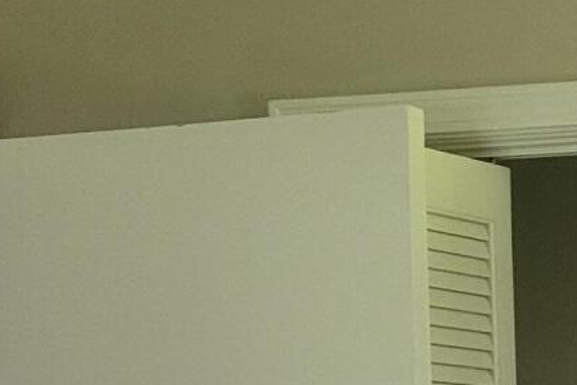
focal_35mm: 128
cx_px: 724
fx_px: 2051
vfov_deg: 9.7
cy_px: 856
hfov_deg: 15.3
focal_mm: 5.4
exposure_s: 1/39
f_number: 1.8
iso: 320
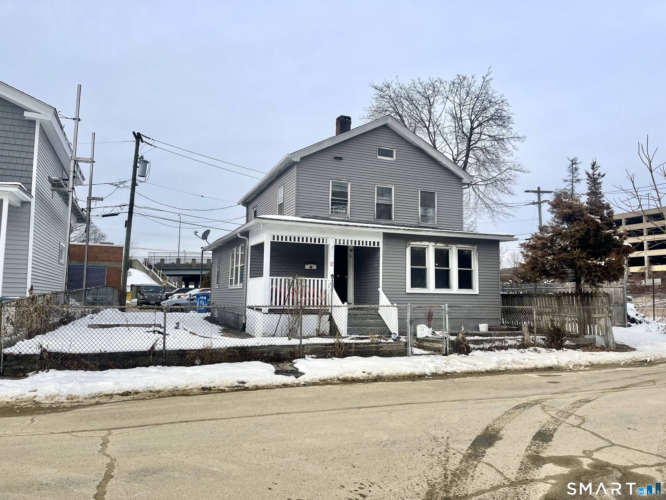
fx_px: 481
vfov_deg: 54.9
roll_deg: -1.2
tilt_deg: +4.4
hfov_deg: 69.4
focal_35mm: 25
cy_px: 250
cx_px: 333
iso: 32
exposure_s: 1/3788
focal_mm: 5.1
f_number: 1.6
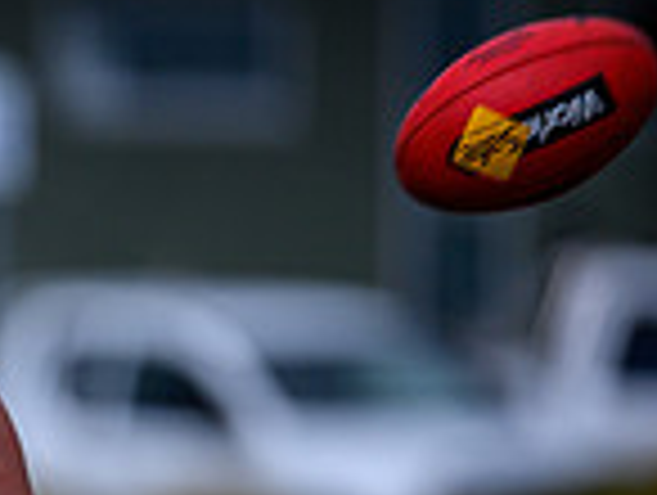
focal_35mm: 2231
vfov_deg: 0.7
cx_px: -838
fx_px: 42413
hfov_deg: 0.9
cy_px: 911
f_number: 4
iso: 125
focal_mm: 500
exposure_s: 1/1600
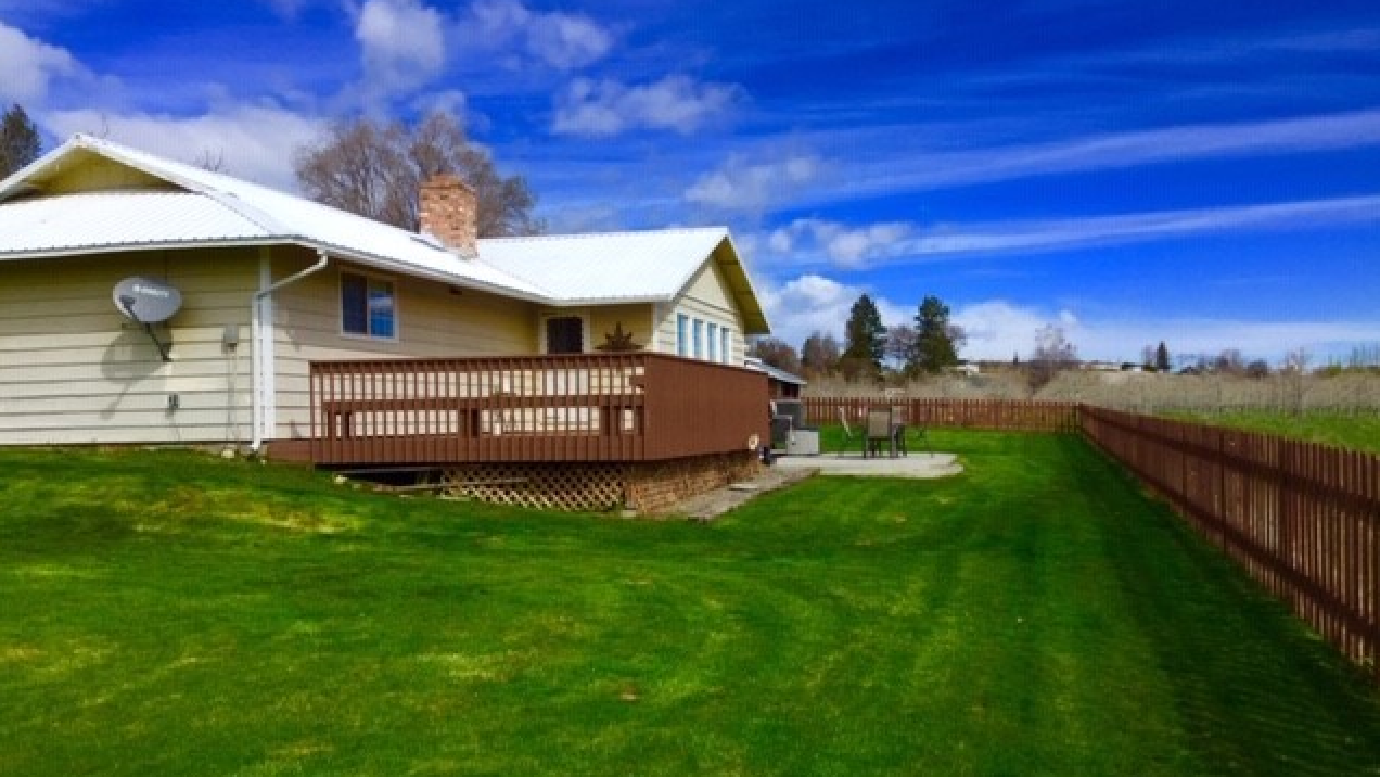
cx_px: 688
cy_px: 408
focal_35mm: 34
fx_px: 1244
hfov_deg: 58.0
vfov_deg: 34.7
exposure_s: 1/1481
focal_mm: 3.3
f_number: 2.4
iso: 25
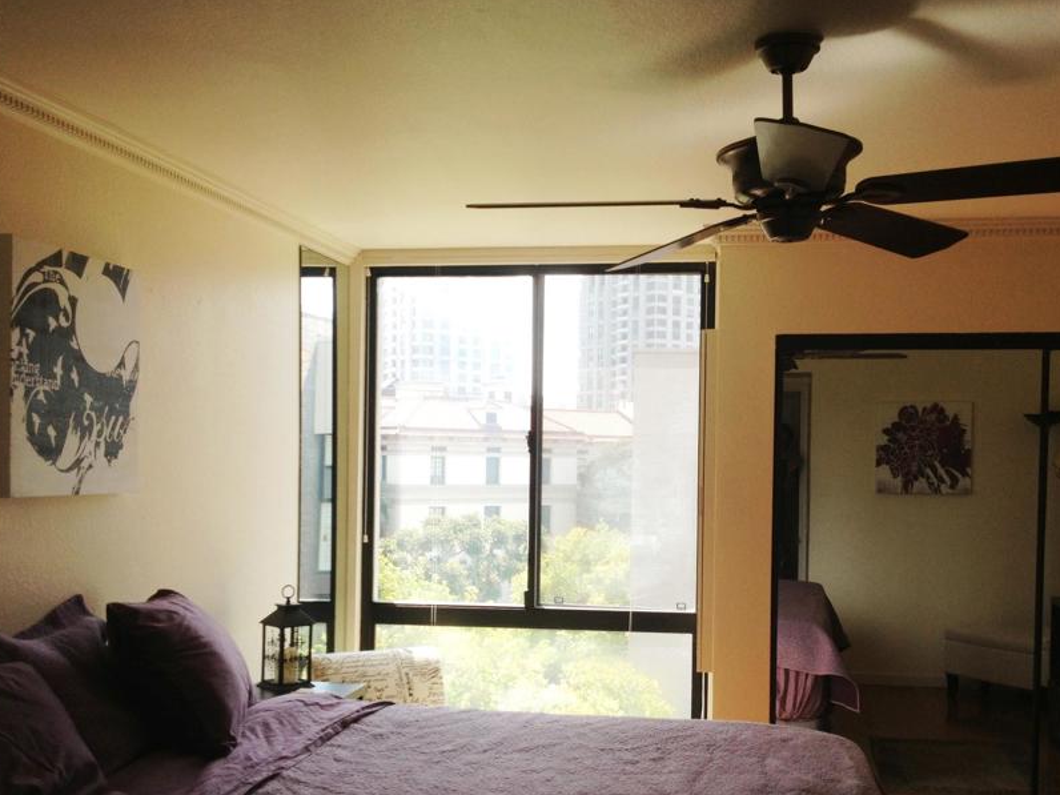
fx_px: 1378
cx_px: 577
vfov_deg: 32.1
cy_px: 477
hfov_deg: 42.0
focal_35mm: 45
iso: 50
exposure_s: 1/236
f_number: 2.4
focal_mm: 4.28
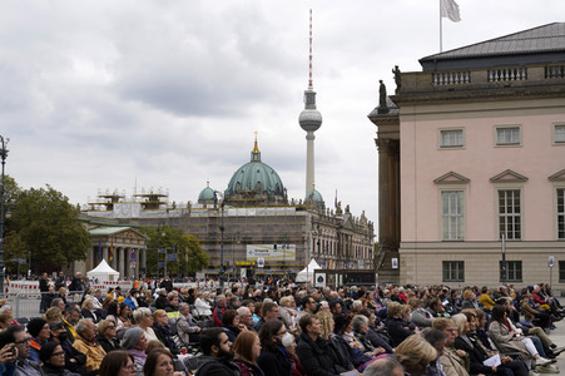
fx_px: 847
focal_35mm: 54
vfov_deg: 25.0
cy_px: 188
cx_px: 282
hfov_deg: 36.9
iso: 250
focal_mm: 54
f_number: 8
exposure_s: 1/400
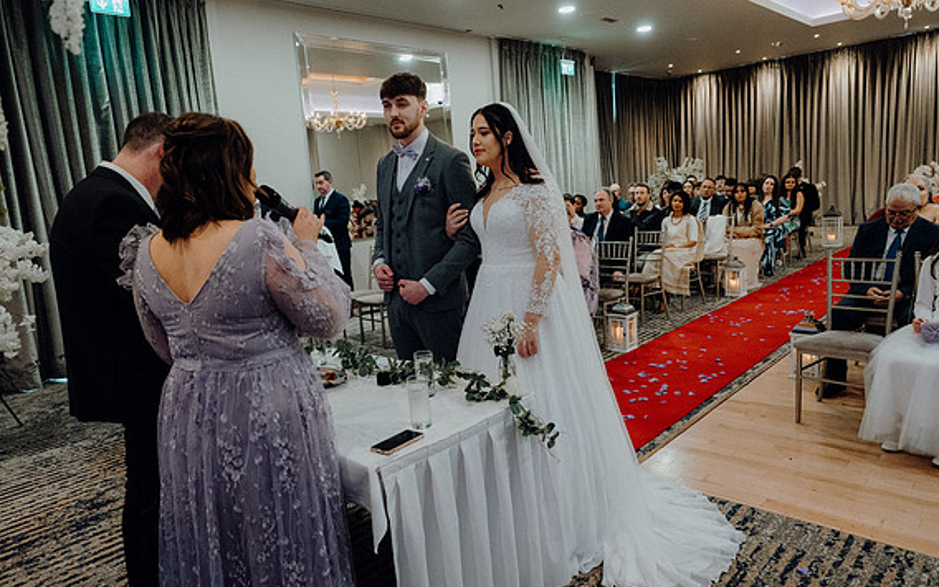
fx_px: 640
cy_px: 289
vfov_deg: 49.3
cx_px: 470
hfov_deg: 72.5
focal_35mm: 25
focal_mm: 24
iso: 5000
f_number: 3.5
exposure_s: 1/200
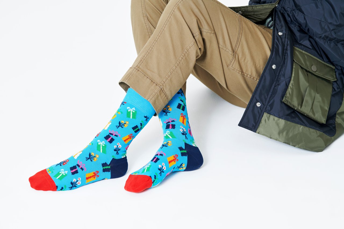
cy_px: 114
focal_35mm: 105
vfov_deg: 13.0
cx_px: 172
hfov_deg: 19.5
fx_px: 1003
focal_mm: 105
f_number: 8
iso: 100
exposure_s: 1/125
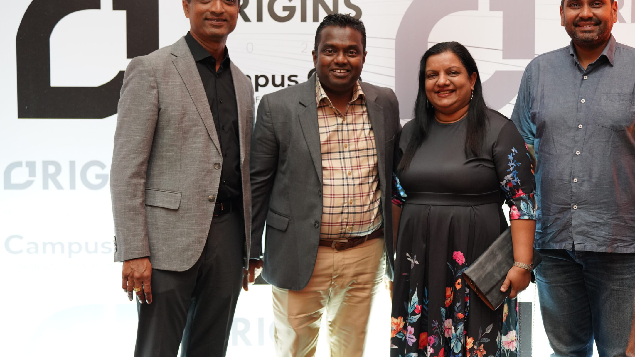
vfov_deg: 19.4
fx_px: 1044
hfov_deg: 33.8
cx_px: 371
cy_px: 151
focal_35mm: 62
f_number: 1.8
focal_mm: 50
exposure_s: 1/160
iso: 1250
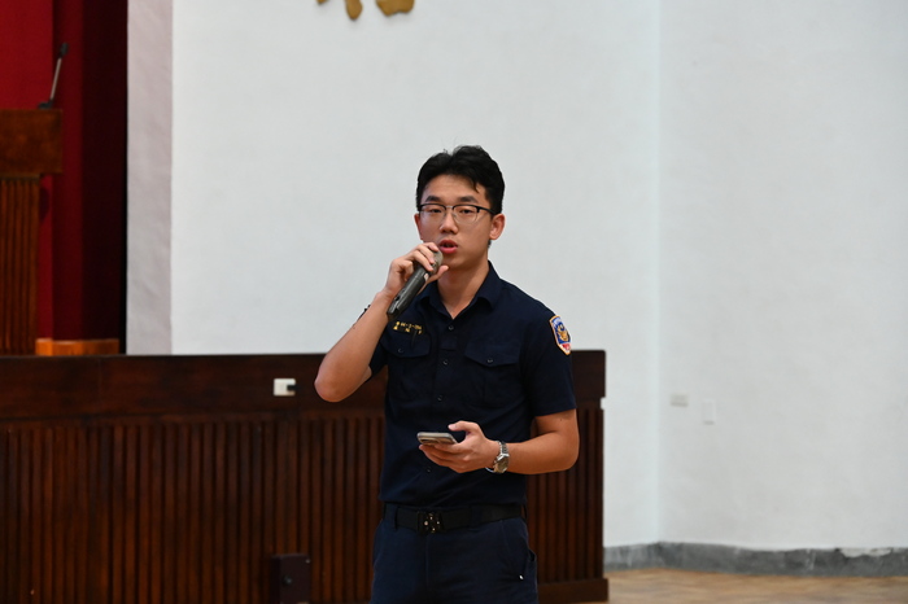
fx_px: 2899
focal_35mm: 115
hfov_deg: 17.8
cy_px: 302
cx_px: 454
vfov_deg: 11.9
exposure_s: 1/125
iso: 8000
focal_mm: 115
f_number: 6.3
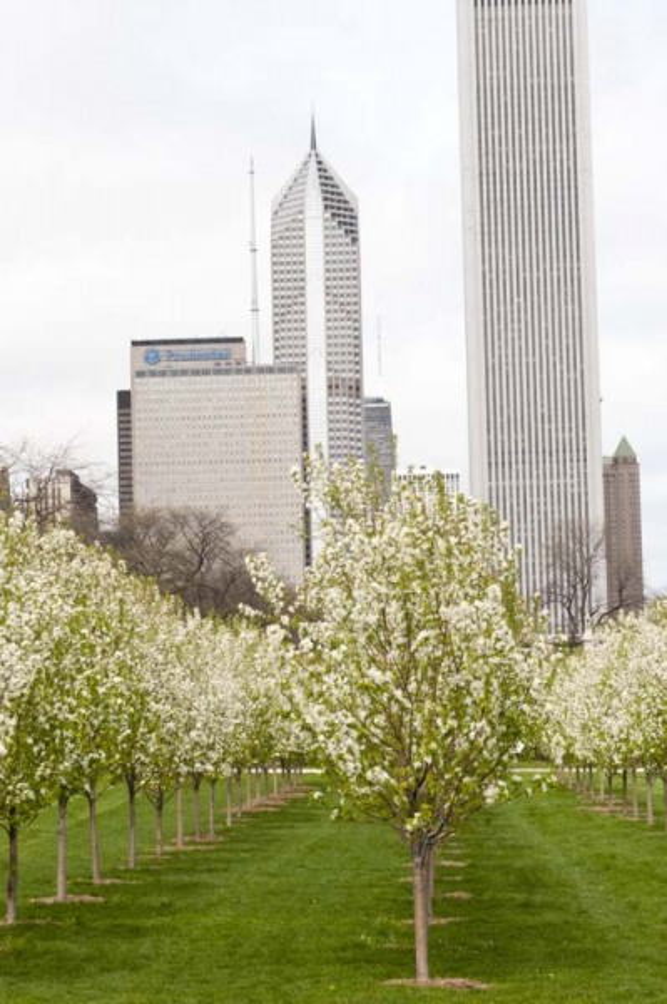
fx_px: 2589
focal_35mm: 93
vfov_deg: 21.9
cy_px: 502
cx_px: 334
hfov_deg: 14.7
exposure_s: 1/200
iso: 320
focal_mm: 62
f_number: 13
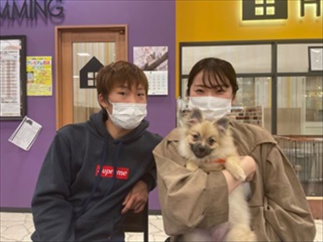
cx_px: 162
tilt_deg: -0.9
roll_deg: -0.2
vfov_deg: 53.1
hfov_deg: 67.3
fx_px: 243
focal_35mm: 26
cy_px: 121
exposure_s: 1/120
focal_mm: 4.2
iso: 125
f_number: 1.6
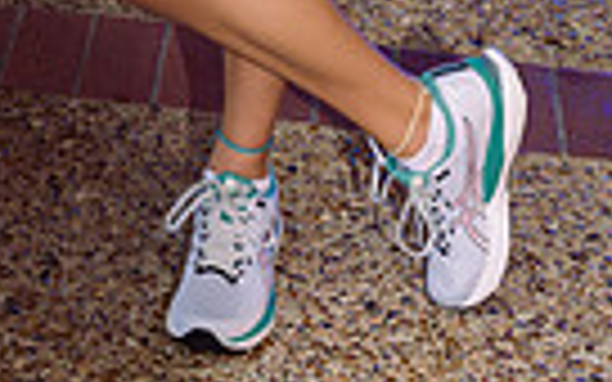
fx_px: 1968
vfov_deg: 9.6
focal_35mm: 118
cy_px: -584
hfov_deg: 17.4
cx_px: 72
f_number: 7.1
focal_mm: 35
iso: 250
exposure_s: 1/250
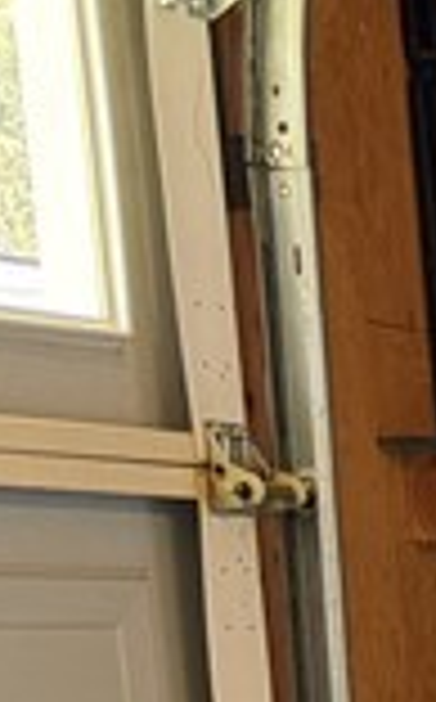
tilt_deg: -13.4
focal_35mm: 167
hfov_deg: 6.0
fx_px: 3187
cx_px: 1987
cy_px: 1354
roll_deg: -0.8
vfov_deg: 11.4
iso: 200
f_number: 1.78
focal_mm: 6.76
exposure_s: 1/60
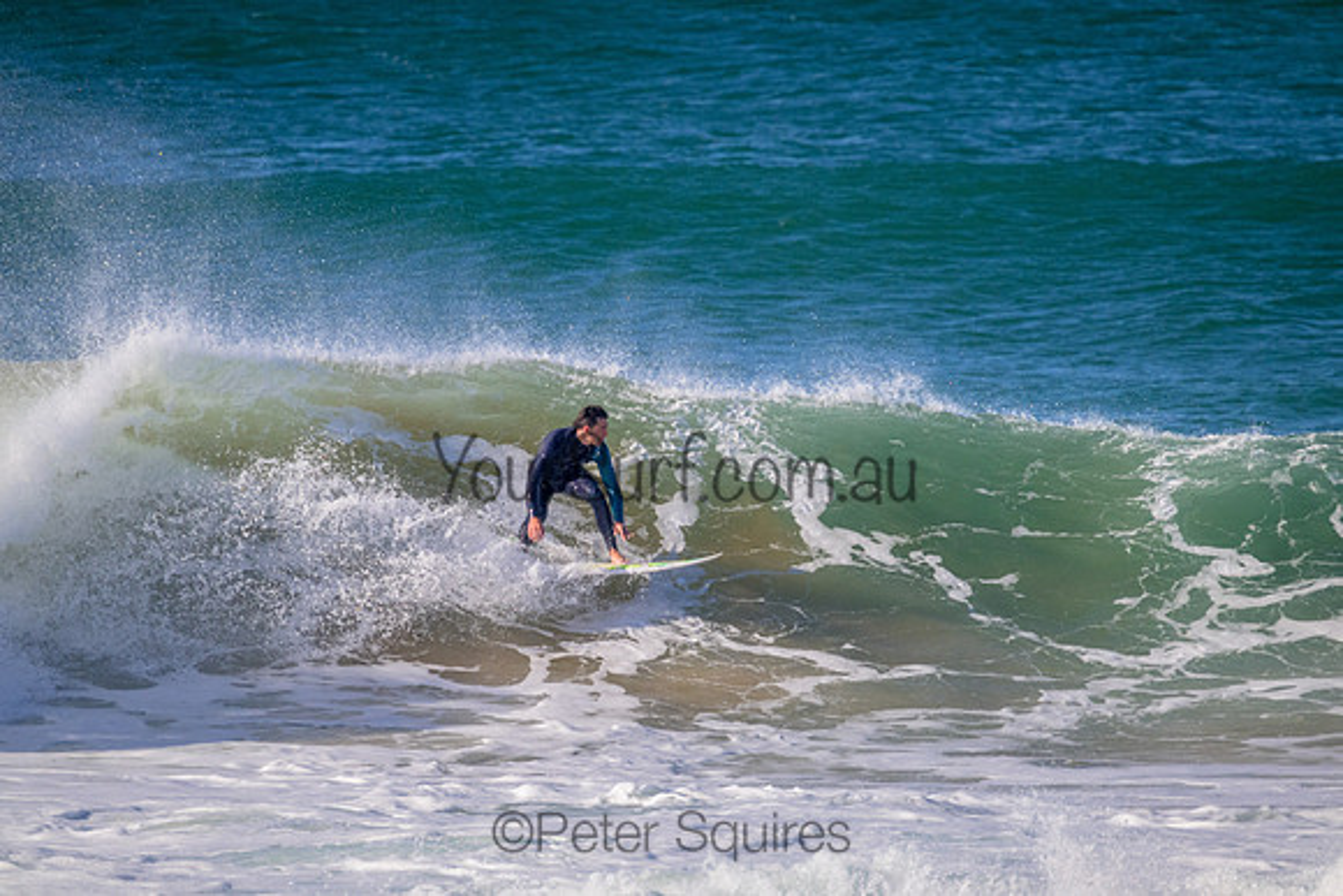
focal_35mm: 800
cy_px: 448
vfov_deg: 1.7
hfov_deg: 2.6
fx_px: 29850
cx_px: 672
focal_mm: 800
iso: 1800
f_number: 11
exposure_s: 1/2000
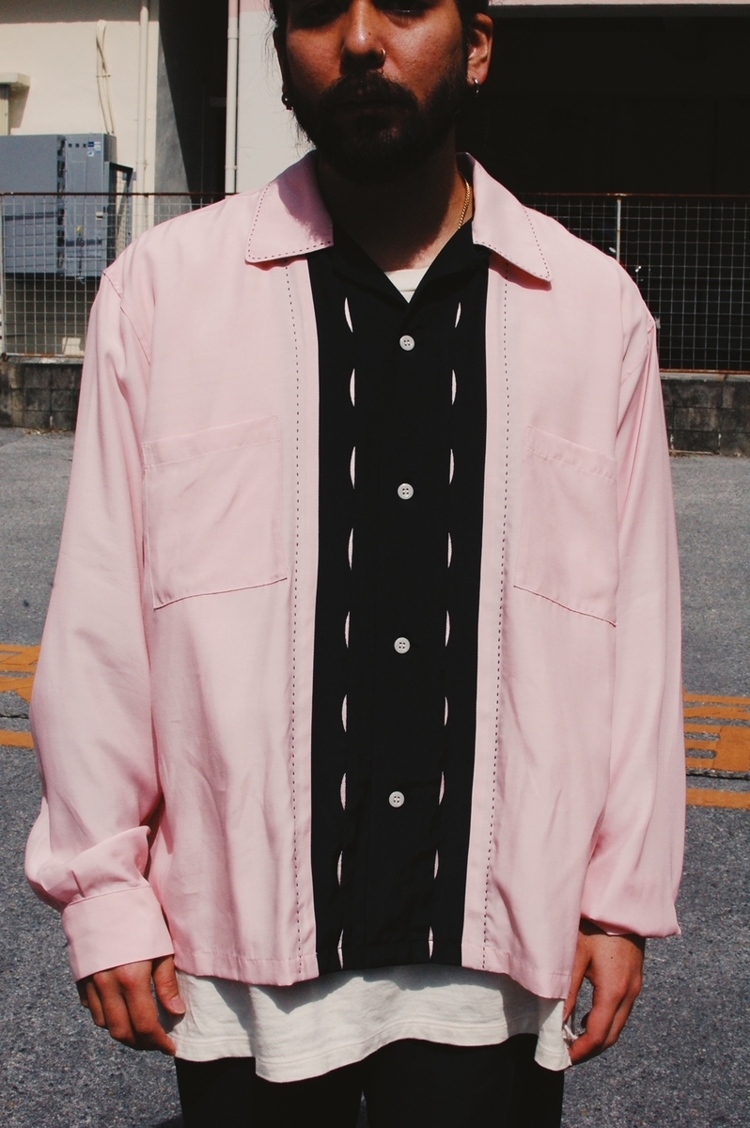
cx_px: 375
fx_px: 1643
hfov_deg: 25.7
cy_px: 564
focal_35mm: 52
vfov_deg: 37.9
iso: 800
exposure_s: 1/1000
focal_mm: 35
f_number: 16
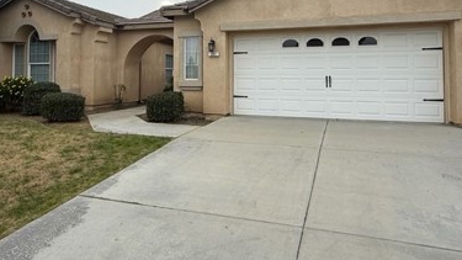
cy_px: 65
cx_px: 219
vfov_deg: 43.0
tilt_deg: +2.4
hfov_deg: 71.9
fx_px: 319
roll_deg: +0.4
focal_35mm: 26
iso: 50
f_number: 2.2
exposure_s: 1/535
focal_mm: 2.22
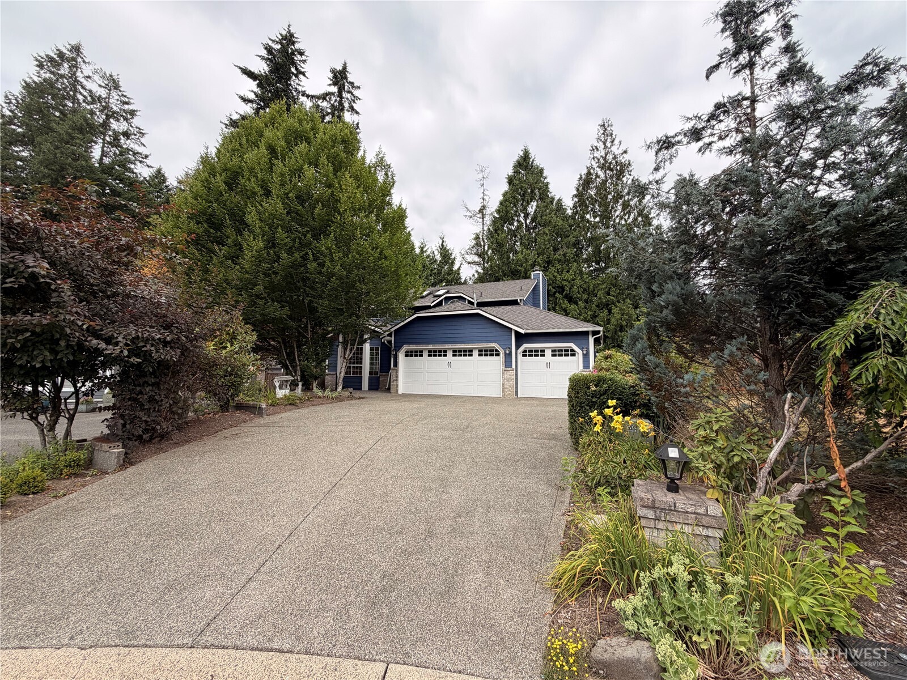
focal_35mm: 14
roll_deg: -0.6
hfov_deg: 102.1
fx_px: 367
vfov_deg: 85.7
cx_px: 454
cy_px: 340
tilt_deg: +4.7
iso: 32
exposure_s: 1/770
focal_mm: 2.22
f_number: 2.2
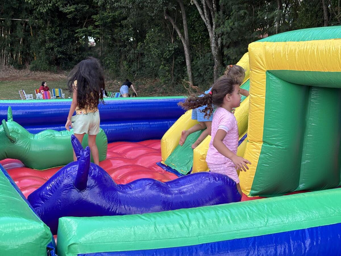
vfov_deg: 28.0
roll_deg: -0.9
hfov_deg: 36.8
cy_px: 128
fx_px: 512
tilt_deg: -4.5
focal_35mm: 52
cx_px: 170
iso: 32
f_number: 1.6
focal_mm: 5.96
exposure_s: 1/266
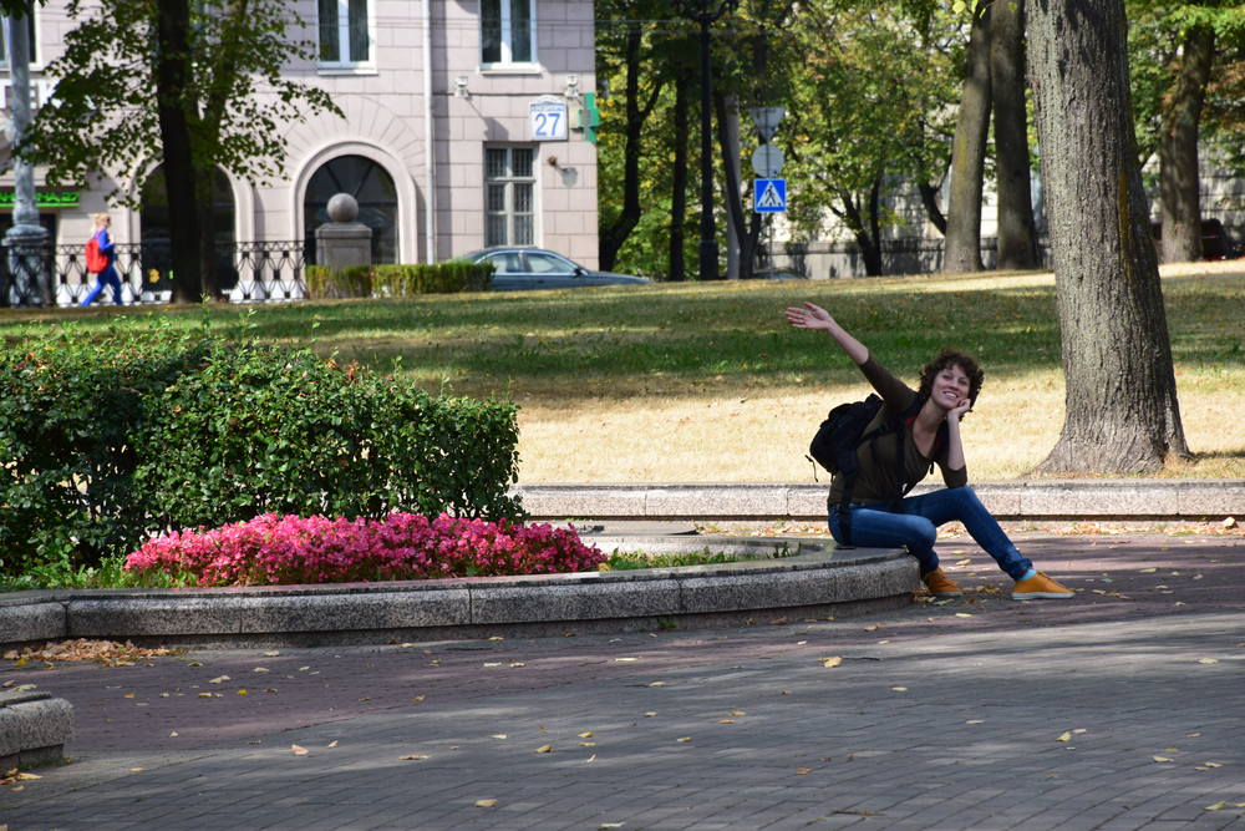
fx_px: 7263
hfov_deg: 9.8
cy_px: 416
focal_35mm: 210
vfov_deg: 6.5
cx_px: 622
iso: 400
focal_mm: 140
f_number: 11
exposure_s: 1/400
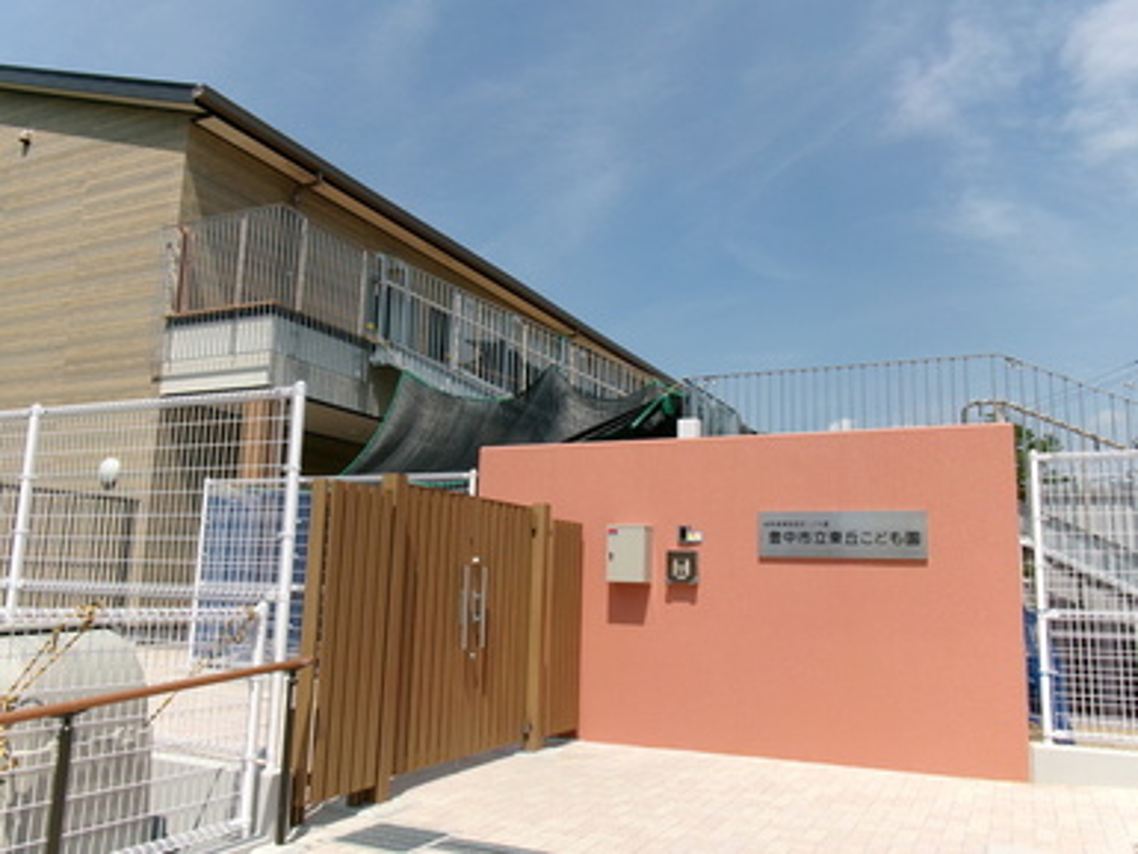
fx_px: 921
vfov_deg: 49.8
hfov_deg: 63.4
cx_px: 569
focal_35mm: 28
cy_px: 427
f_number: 10.8
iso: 100
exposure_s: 1/200
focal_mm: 5.1
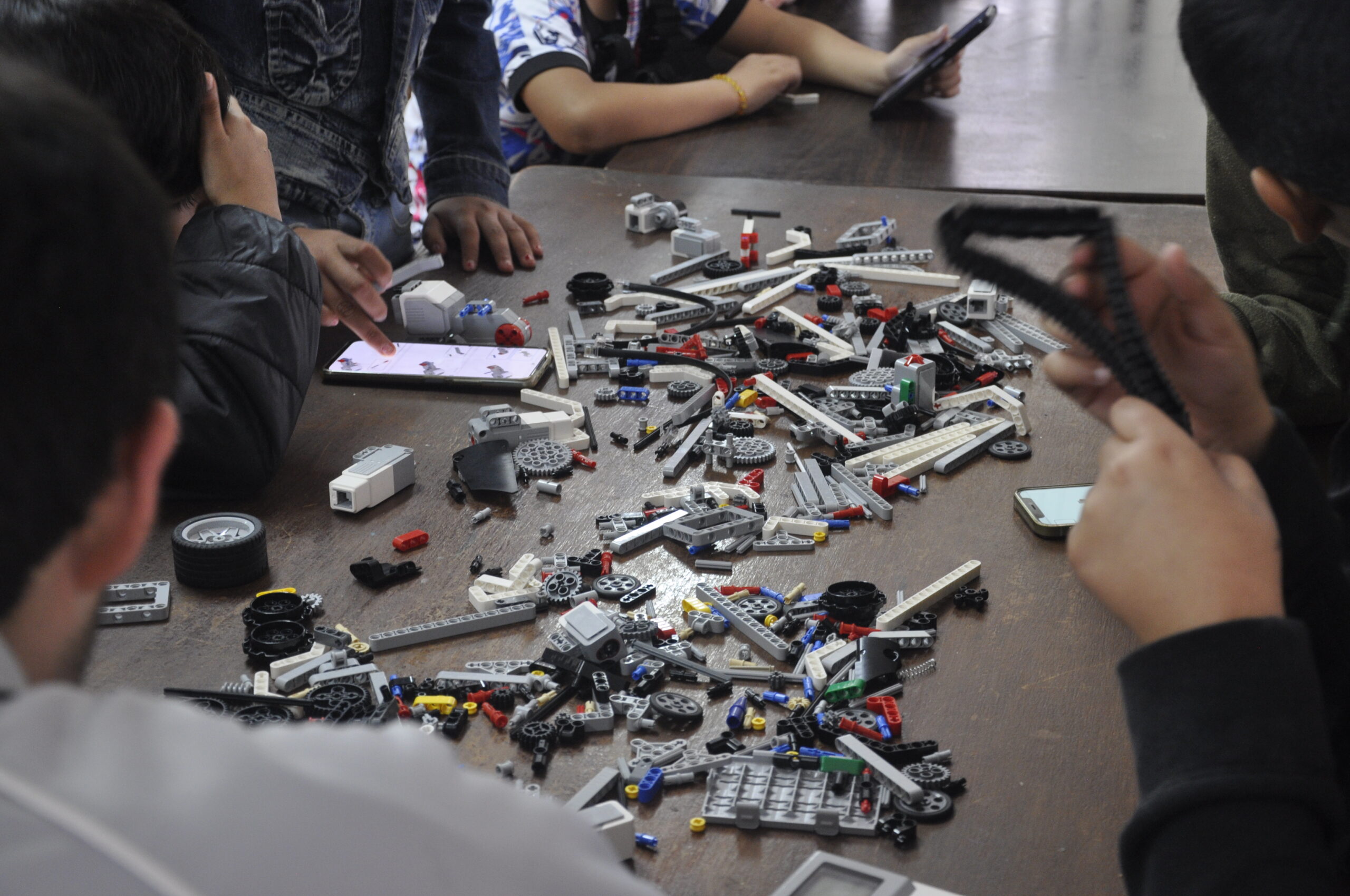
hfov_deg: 29.9
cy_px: 448
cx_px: 675
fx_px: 2528
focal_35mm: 68
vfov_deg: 20.1
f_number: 4.8
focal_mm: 45
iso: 800
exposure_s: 1/20
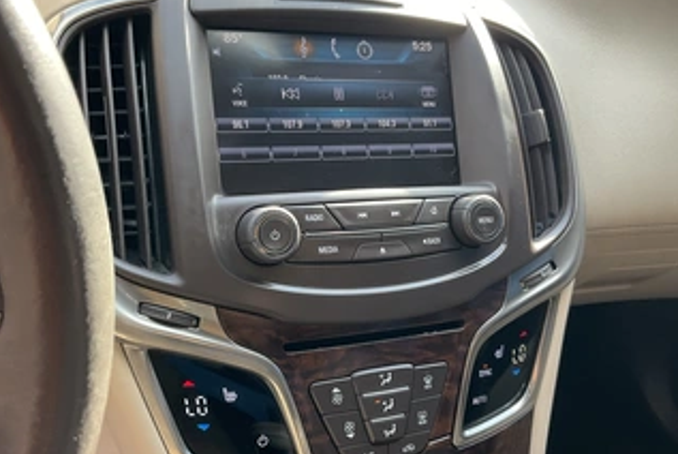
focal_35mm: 38
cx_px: 323
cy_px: 253
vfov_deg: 35.1
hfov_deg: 50.6
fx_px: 716
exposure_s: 1/121
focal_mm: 3
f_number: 1.8
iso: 50
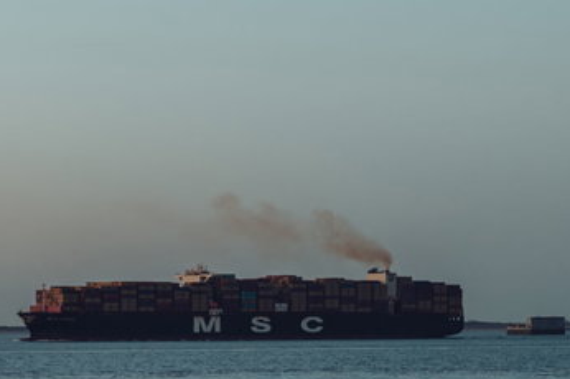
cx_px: 20
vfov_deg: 9.2
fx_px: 2341
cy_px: 414
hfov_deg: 13.7
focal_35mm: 148
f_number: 7.1
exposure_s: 1/60
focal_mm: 50
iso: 800
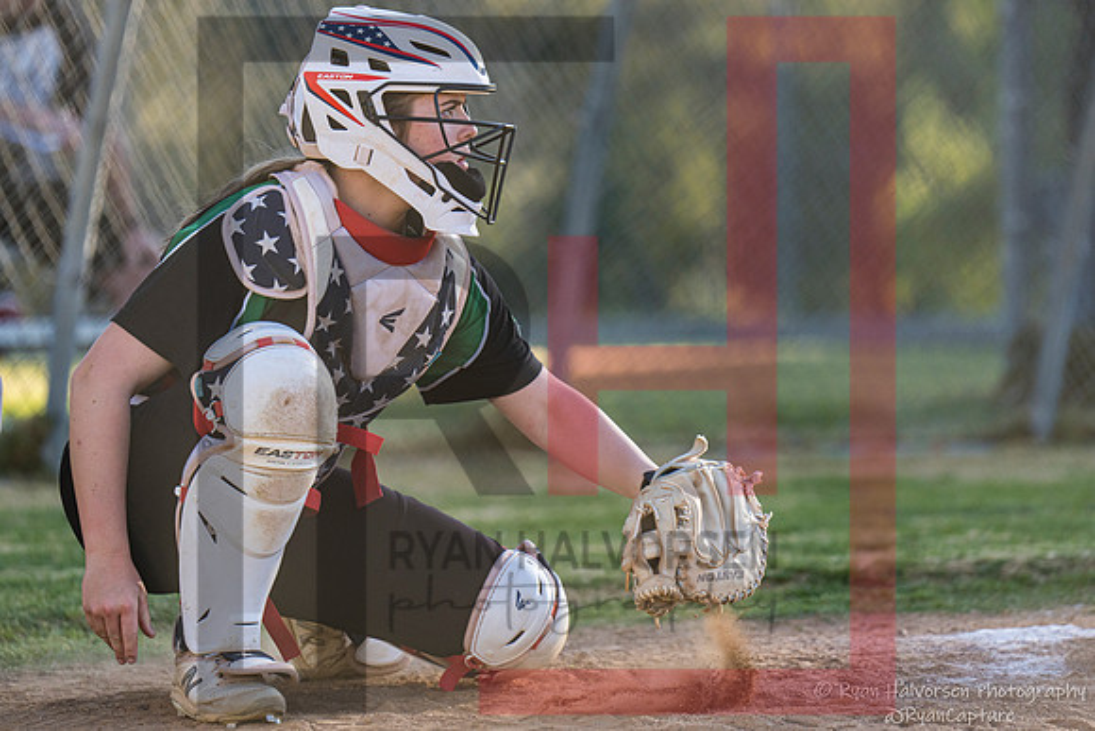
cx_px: 593
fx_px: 6940
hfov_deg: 9.0
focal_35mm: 228
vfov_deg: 6.0
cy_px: 272
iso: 640
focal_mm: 173
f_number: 2.8
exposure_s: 1/2500
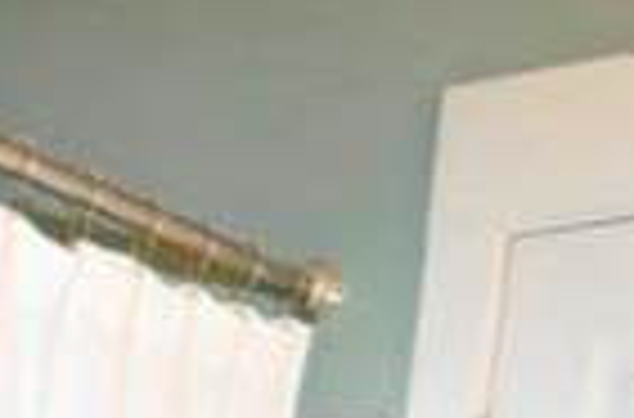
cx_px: -306
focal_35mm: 109
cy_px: 1450
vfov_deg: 8.8
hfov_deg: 17.1
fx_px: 1913
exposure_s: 1/60
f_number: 4
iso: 800
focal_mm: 10
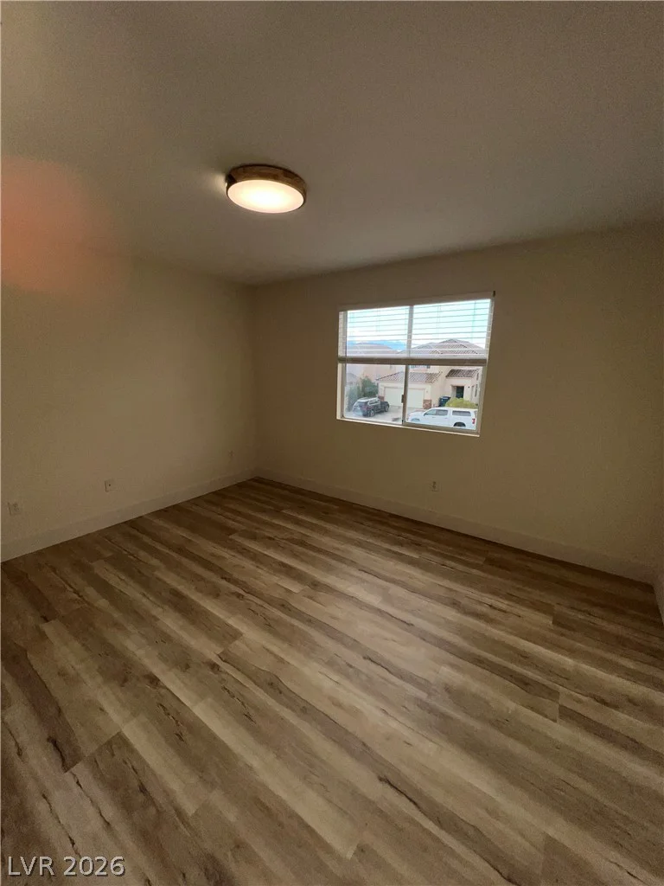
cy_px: 443
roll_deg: -1.1
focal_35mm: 13
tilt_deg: -12.9
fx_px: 332
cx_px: 332
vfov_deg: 106.2
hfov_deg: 89.9
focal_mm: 1.57
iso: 25
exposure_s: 1/426
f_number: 1.8
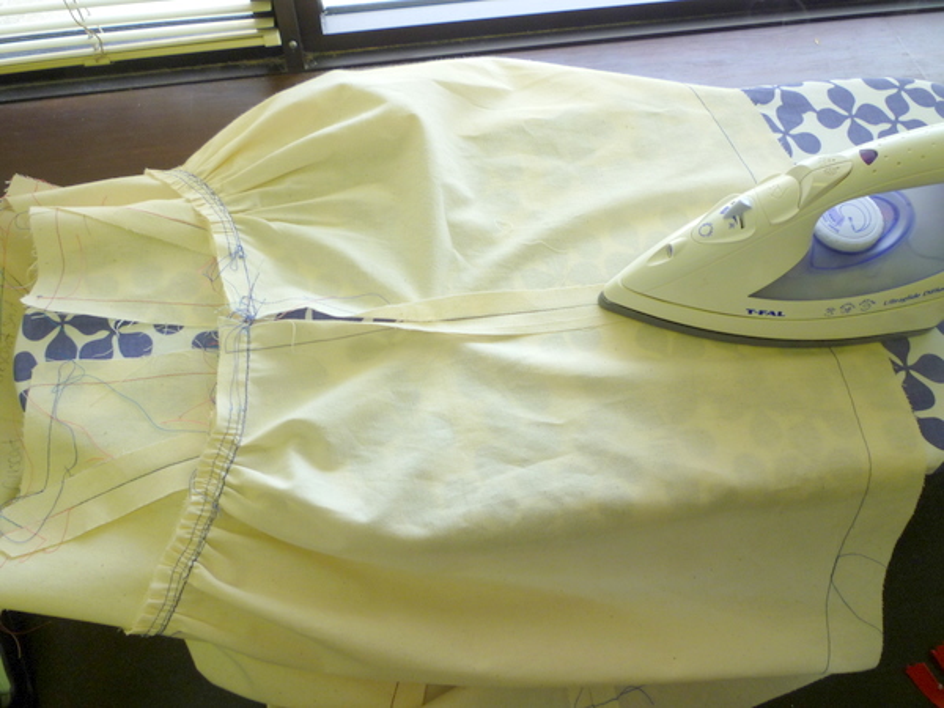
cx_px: 472
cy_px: 354
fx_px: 791
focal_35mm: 29
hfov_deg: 61.7
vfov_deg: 48.2
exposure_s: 1/50
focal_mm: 5.2
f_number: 3.3
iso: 80
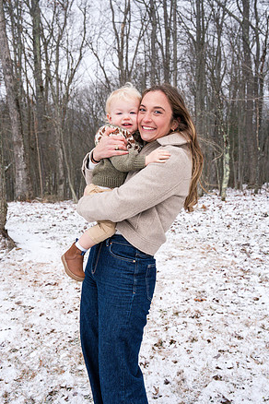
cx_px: 133
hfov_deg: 35.1
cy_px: 200
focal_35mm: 38
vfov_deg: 50.7
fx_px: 426
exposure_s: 1/250
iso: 1000
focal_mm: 37
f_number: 6.3
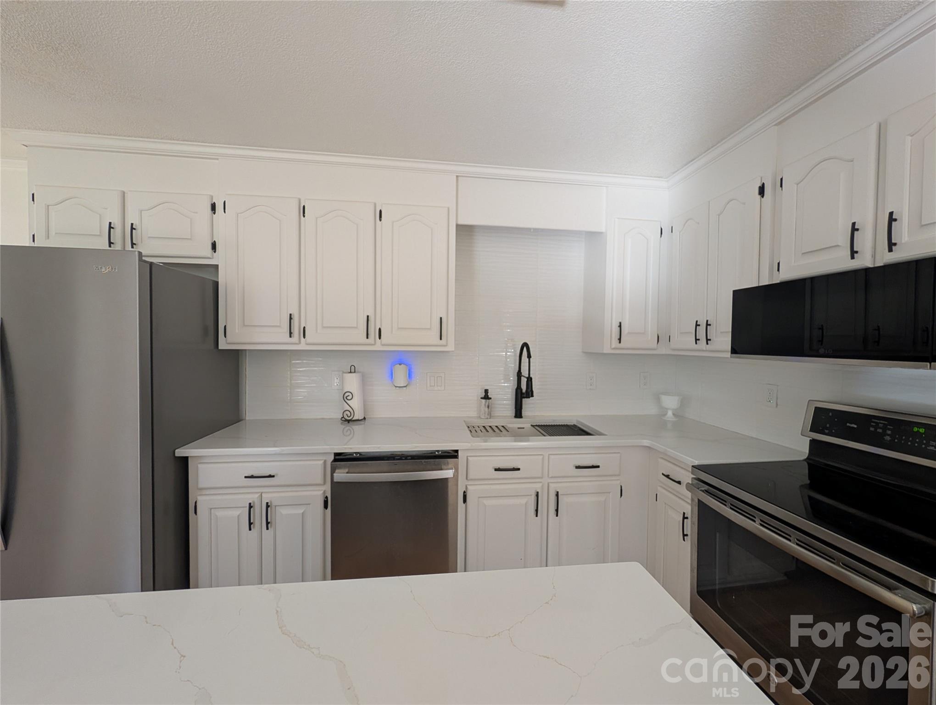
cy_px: 352
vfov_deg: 94.6
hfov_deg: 110.5
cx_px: 468
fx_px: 325
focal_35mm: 12
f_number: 1.7
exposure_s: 1/51.6
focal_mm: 2.02
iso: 168
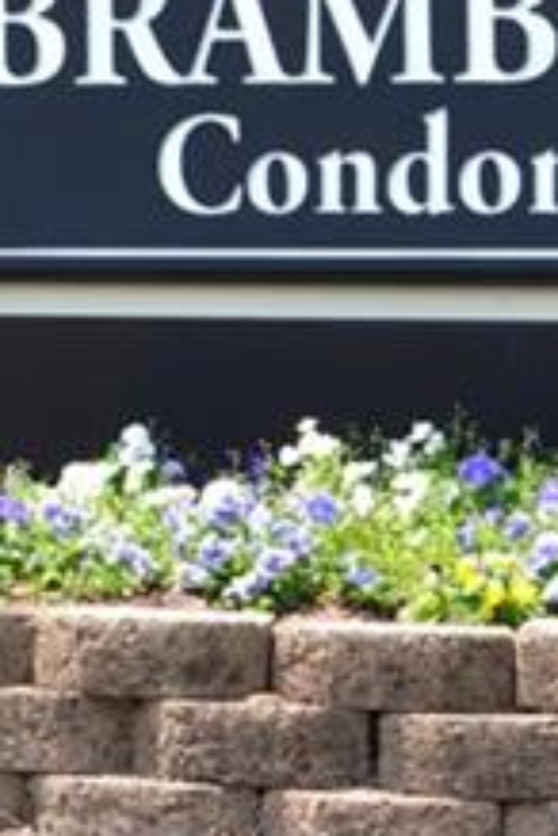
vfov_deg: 5.3
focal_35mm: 386
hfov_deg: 3.6
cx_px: 577
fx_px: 8982
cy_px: 92
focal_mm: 55
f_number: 10
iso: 400
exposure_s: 1/160
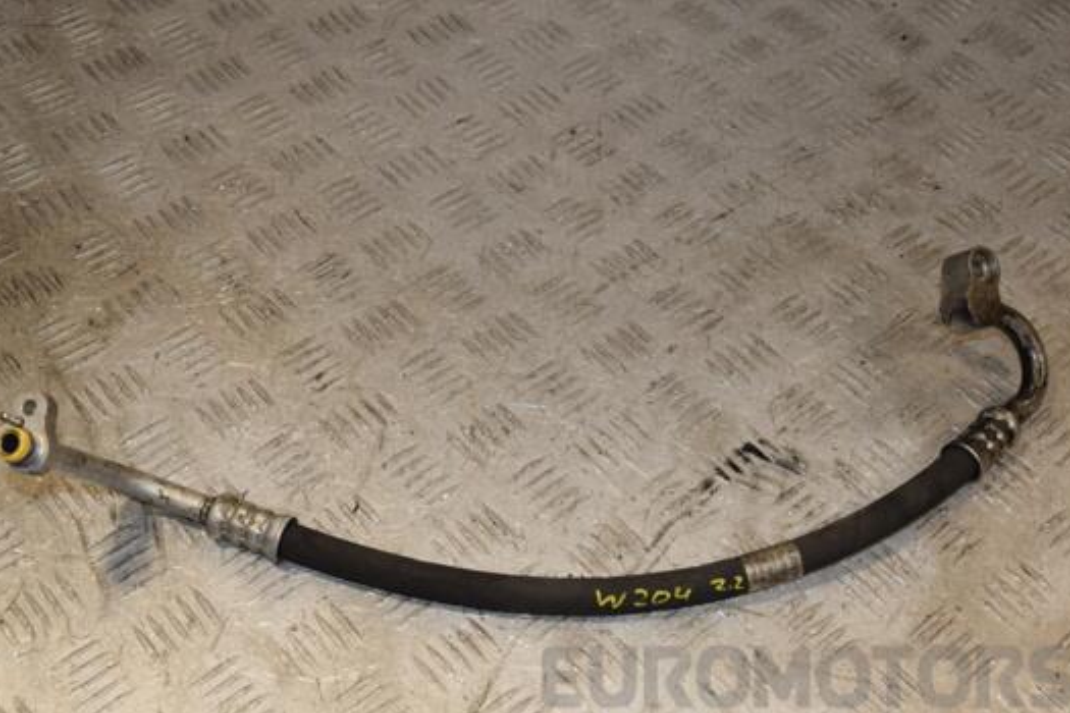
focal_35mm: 48
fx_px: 1427
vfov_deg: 28.0
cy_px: 405
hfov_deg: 41.1
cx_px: 503
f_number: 9
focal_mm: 28
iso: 800
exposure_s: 1/200
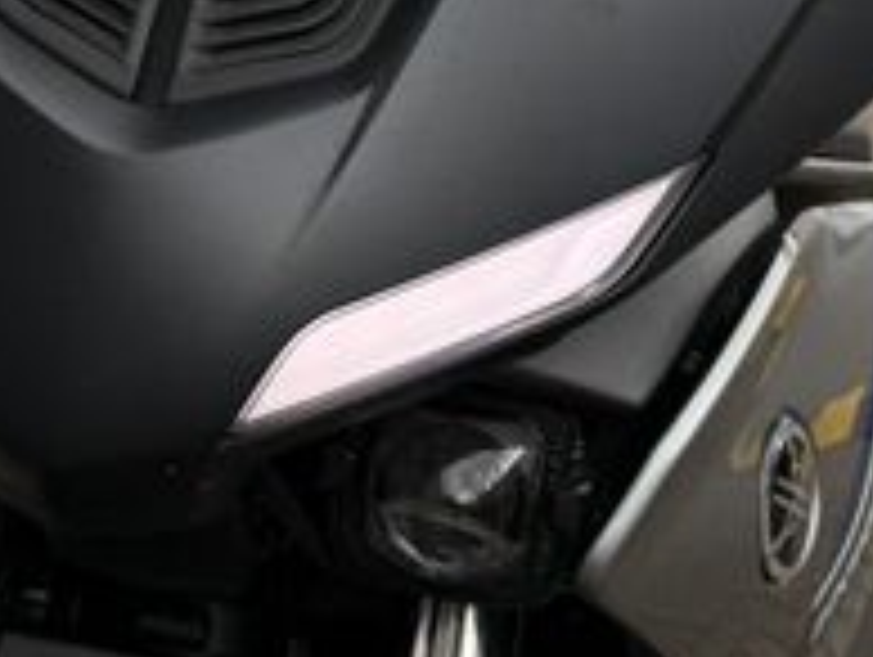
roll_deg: +0.6
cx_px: 261
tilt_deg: -1.1
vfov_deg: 18.0
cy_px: -81
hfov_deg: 24.5
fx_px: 1995
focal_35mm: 79
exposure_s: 1/665
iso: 80
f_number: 1.78
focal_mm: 6.76
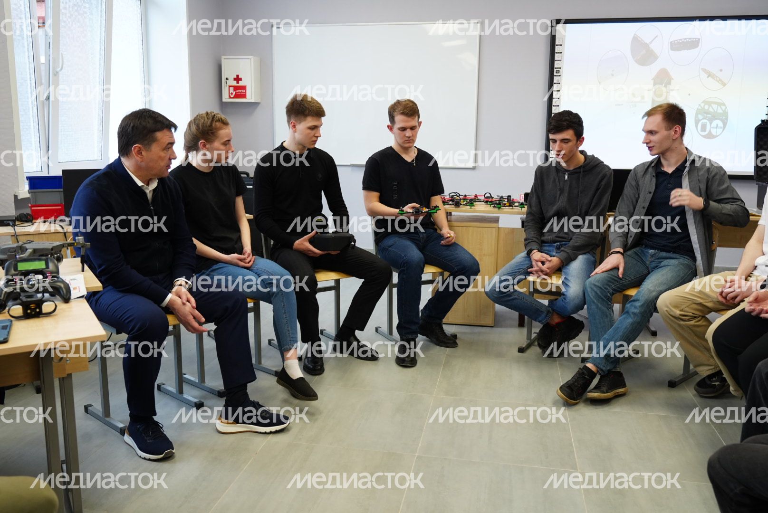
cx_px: 384
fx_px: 662
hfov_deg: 60.2
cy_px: 256
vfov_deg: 42.4
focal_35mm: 31
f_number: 5
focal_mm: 31
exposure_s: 1/160
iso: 1600
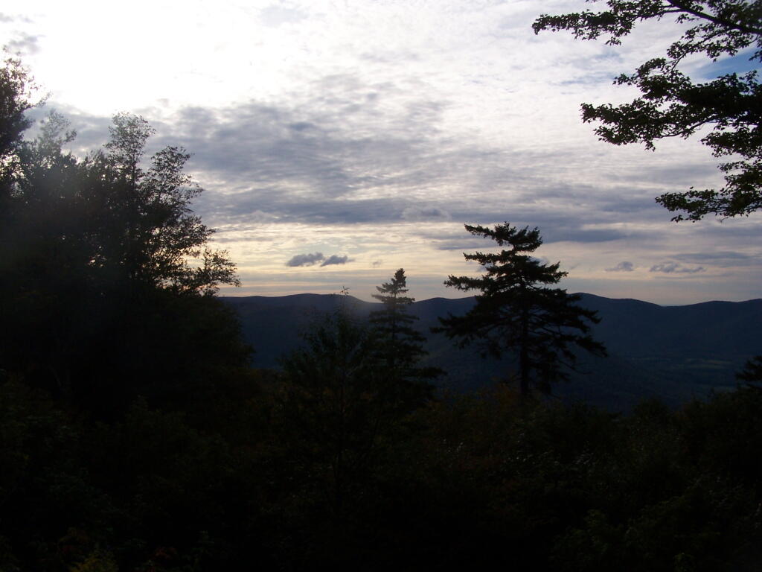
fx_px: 836
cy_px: 286
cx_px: 381
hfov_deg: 49.0
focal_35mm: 38
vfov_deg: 37.7
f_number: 5.6
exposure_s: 1/800
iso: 80
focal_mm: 6.3
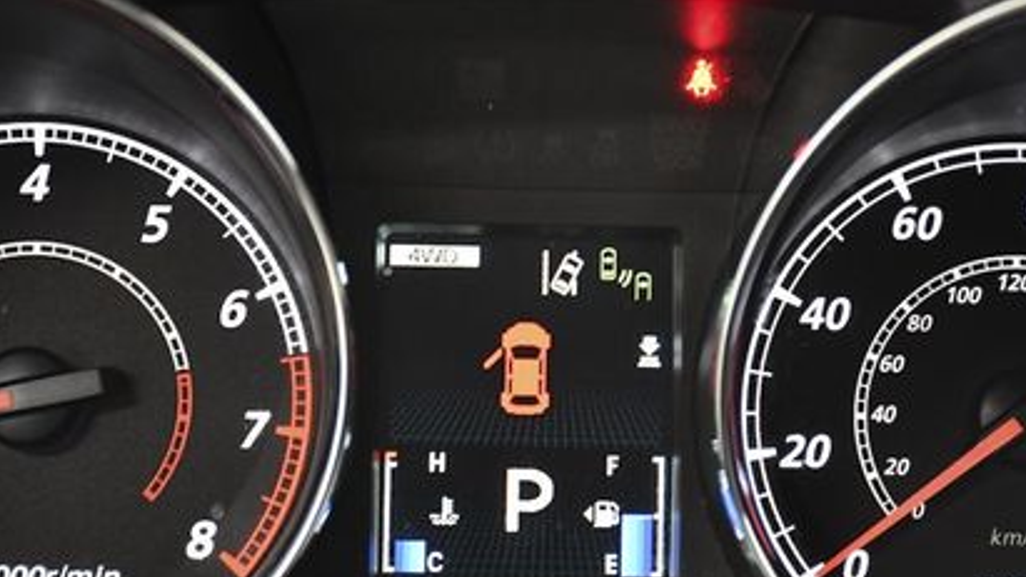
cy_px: 323
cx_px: 534
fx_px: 3726
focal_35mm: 137
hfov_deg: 15.7
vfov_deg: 8.8
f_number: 4.8
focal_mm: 56
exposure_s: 1/80
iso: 2500
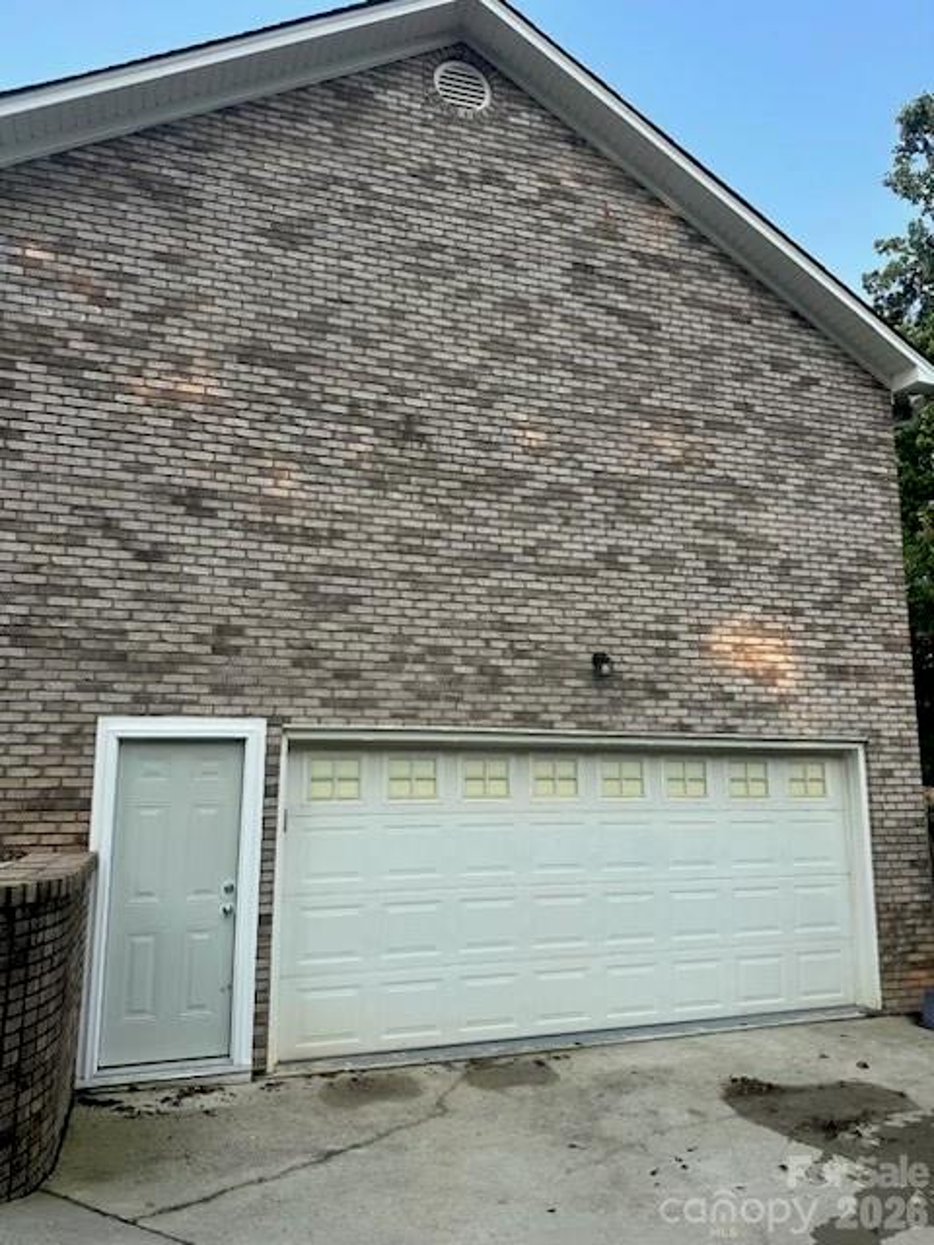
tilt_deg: +10.1
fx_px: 863
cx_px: 467
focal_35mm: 24
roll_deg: -0.3
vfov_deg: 71.6
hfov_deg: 56.8
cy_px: 622
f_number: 1.78
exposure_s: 1/1256
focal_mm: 6.86
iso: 80
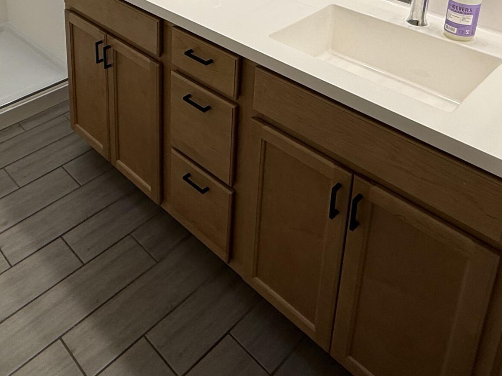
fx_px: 522
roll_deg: +1.8
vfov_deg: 33.3
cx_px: 106
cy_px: -61
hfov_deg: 48.7
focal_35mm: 36
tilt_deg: -16.5
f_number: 2.2
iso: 80
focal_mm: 2.22
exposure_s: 1/120
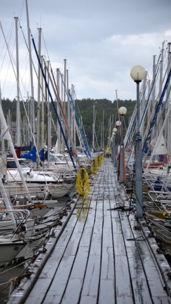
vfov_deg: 13.0
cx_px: 72
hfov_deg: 7.3
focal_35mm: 166
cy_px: 152
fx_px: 1333
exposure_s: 1/640
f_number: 6.3
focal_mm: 105
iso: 200
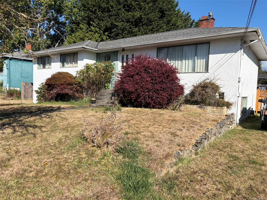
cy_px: 100
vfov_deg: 53.1
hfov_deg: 67.3
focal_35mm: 26
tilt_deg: -2.4
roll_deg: -1.4
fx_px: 201
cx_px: 134
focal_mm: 5.96
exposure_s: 1/3448
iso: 50
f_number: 1.6
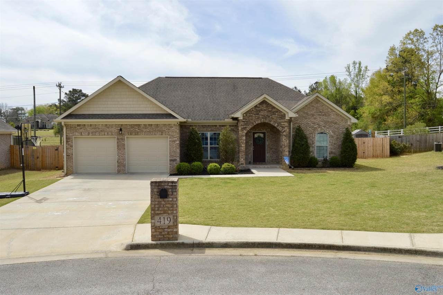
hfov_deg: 57.3
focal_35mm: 33
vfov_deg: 39.9
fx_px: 406
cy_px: 148
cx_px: 222
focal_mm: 22
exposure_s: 1/200
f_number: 10
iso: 100
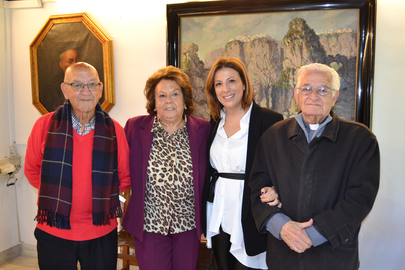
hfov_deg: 57.2
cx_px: 202
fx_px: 371
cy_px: 135
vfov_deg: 40.0
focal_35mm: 33
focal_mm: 22
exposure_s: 1/60
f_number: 4
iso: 1800
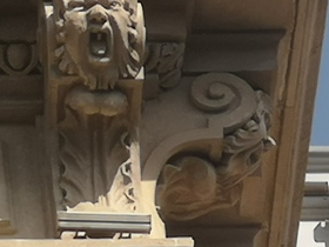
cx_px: -248
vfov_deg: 2.2
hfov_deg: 2.9
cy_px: 275
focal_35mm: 672
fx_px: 6387
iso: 50
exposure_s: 1/1092
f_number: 2.4
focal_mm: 7.48
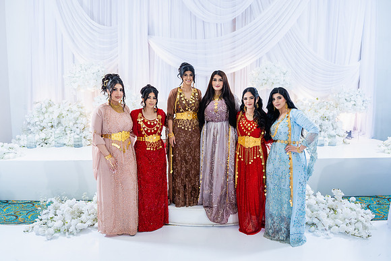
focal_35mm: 28
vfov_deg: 46.4
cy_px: 130
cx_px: 196
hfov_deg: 65.5
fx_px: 304
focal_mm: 28
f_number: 2.8
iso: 640
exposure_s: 1/160
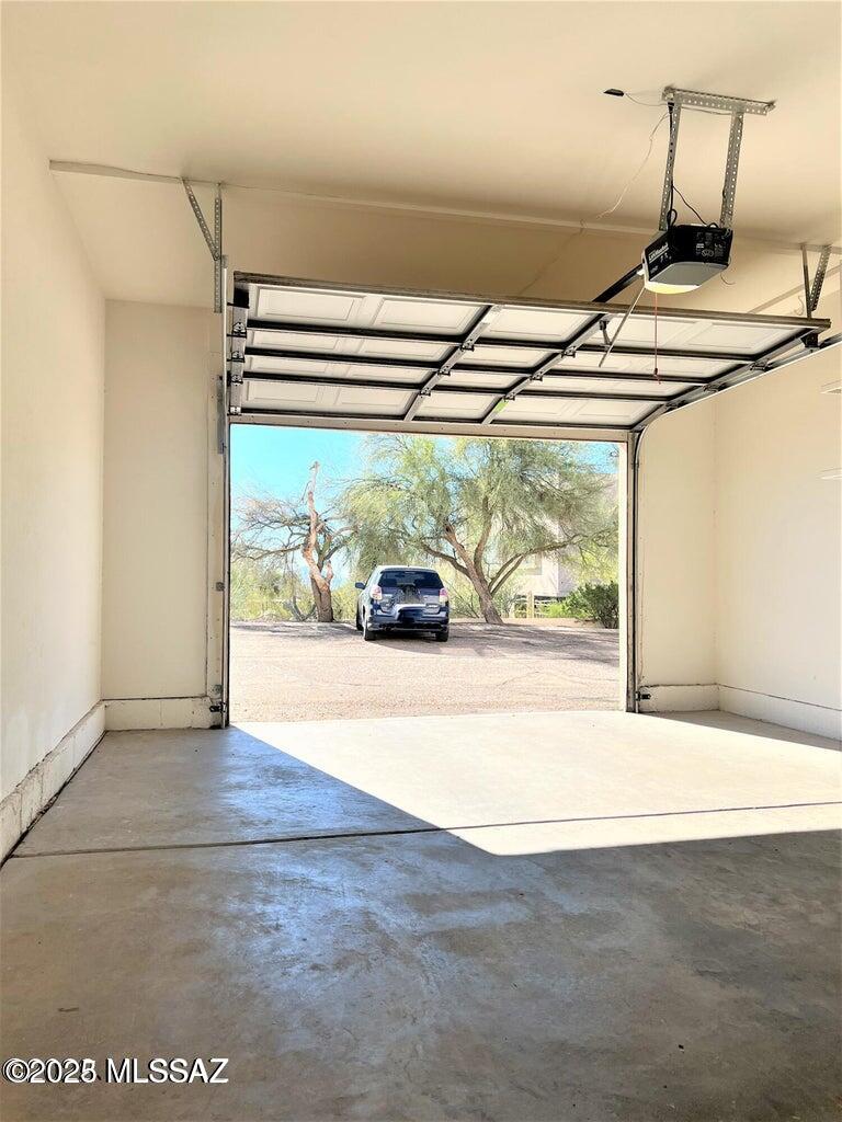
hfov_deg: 53.1
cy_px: 561
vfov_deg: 67.3
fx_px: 843
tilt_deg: +3.4
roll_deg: -1.0
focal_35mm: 26
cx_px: 421
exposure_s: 1/1779
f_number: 1.5
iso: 50
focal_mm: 5.7
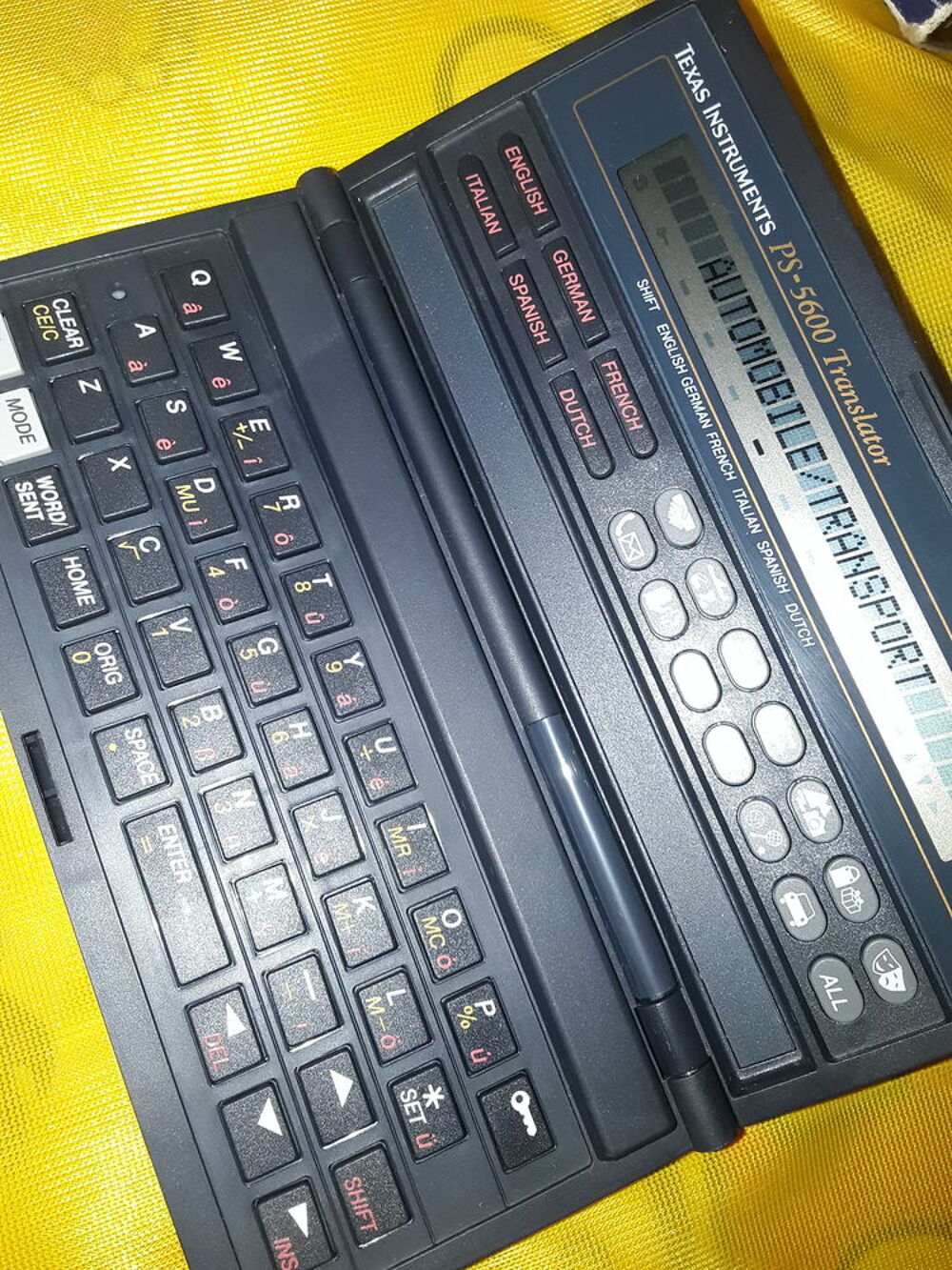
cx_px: 476
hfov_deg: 51.4
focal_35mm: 27
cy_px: 635
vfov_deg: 65.3
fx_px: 990
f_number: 1.9
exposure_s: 1/100
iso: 50
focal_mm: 2.91
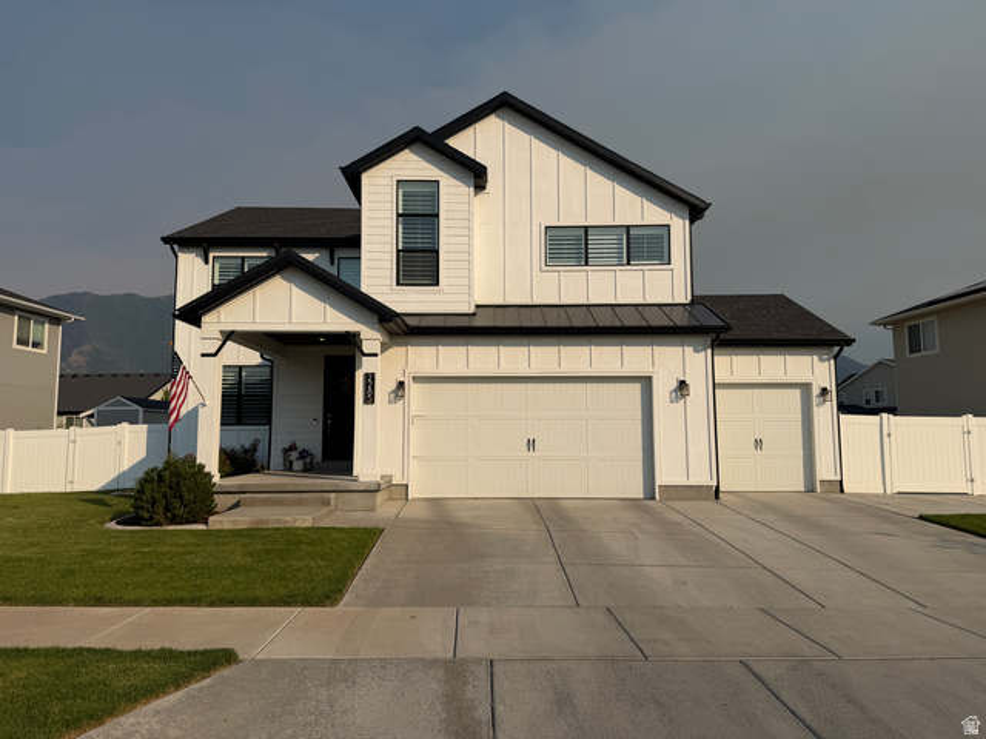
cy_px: 370
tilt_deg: +5.7
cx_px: 493
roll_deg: +0.4
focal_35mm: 24
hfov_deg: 71.6
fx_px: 684
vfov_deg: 56.8
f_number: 1.78
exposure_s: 1/9091
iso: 80
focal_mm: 6.76
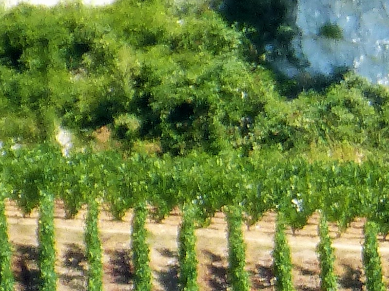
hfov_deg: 1.4
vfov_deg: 1.1
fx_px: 15638
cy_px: 459
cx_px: 947
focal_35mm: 1392
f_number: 4
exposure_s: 1/500
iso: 100
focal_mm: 39.5
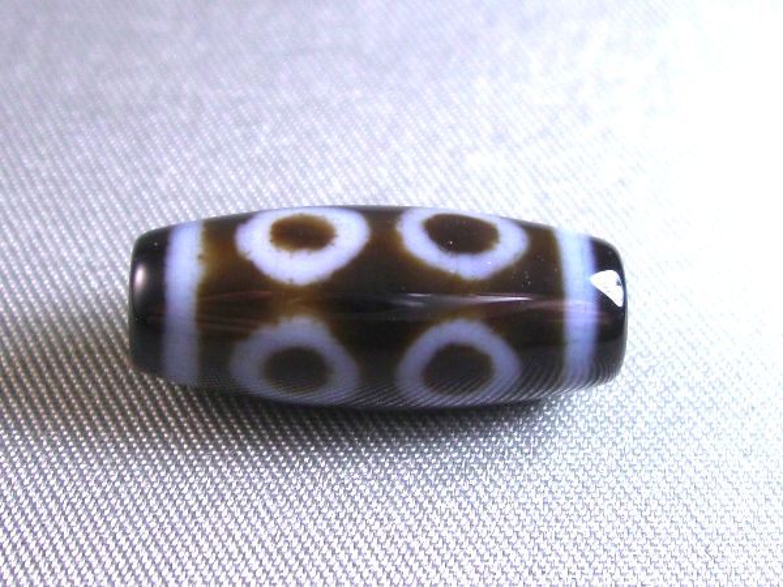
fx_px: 860
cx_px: 392
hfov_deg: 49.0
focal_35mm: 38
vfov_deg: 37.7
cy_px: 294
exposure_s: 1/80
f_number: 2.8
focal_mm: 7.9
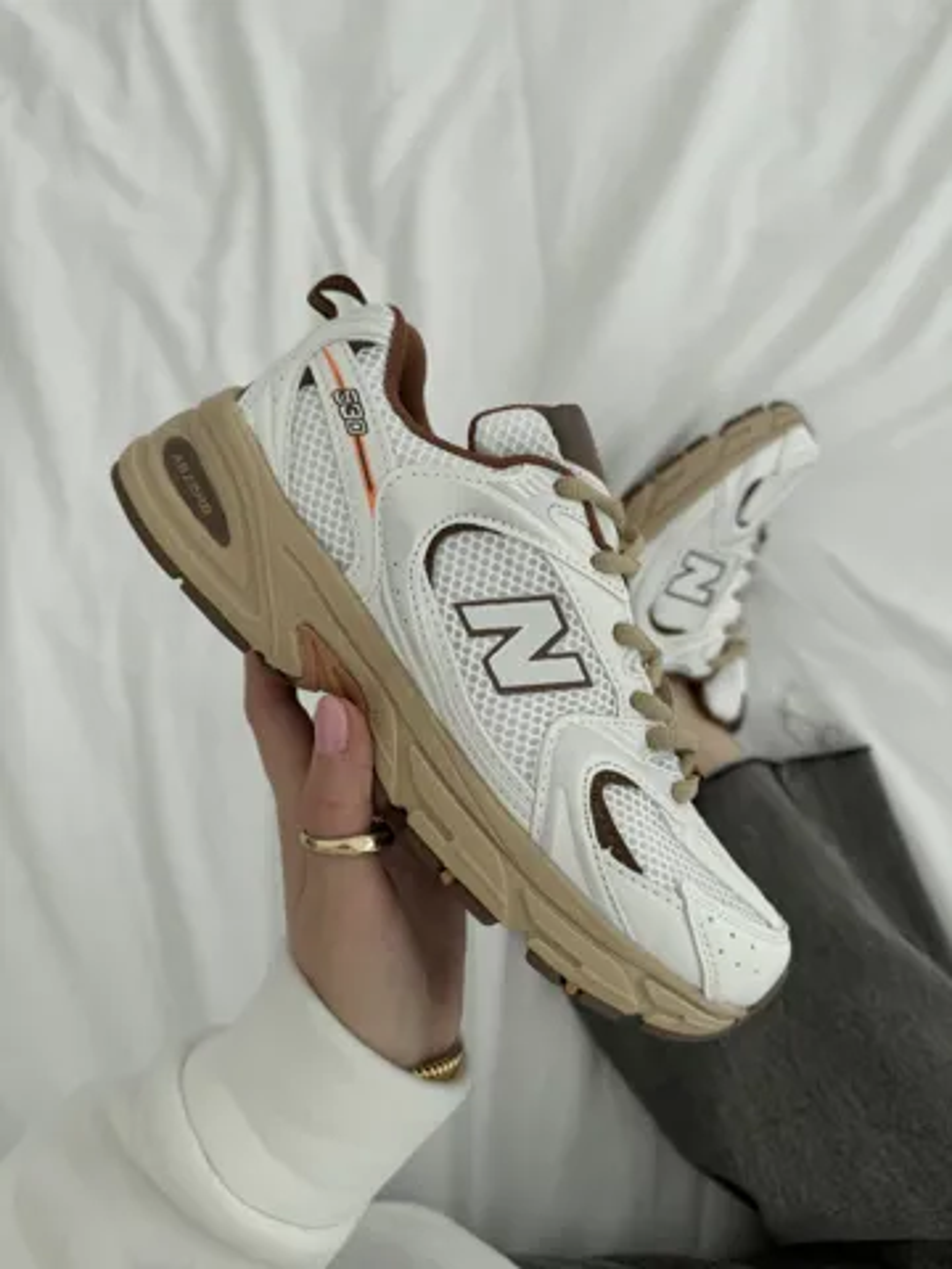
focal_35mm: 24
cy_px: 634
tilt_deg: -75.3
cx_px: 476
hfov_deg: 56.8
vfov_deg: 71.6
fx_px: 880
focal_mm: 6.76
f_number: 1.78
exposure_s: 1/1637
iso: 80
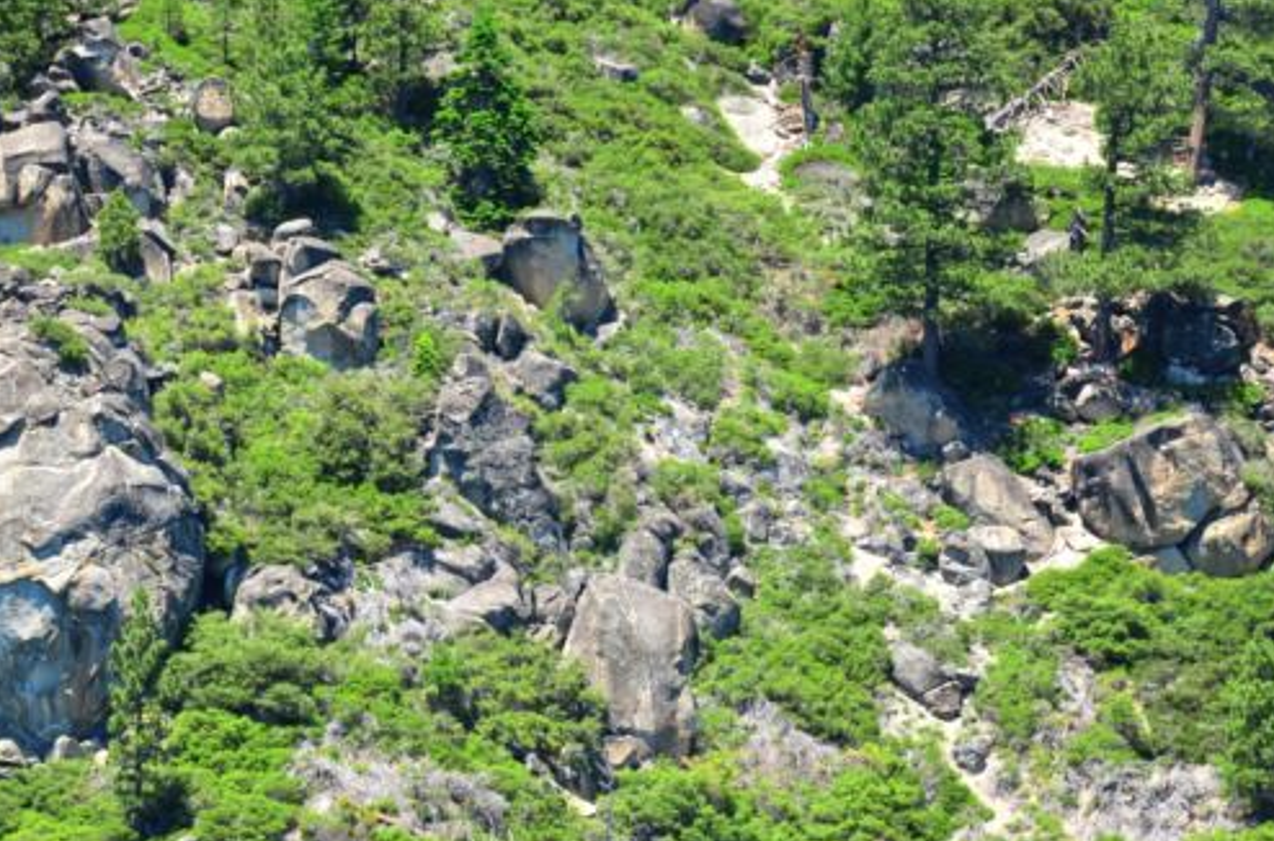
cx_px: 513
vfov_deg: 7.8
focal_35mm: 175
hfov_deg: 11.8
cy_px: 525
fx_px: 6173
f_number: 16
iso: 200
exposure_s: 1/60
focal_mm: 90
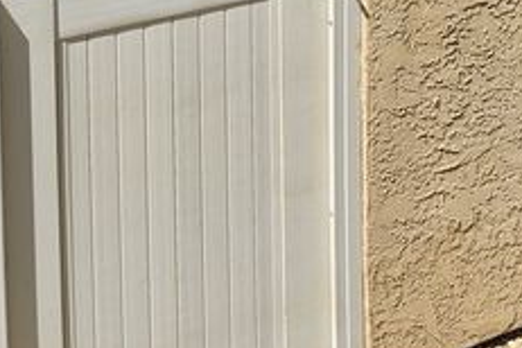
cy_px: -394
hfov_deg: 28.2
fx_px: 1000
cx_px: 468
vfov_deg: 15.1
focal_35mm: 69
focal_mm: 6.3
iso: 10
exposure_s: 1/601
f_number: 1.7
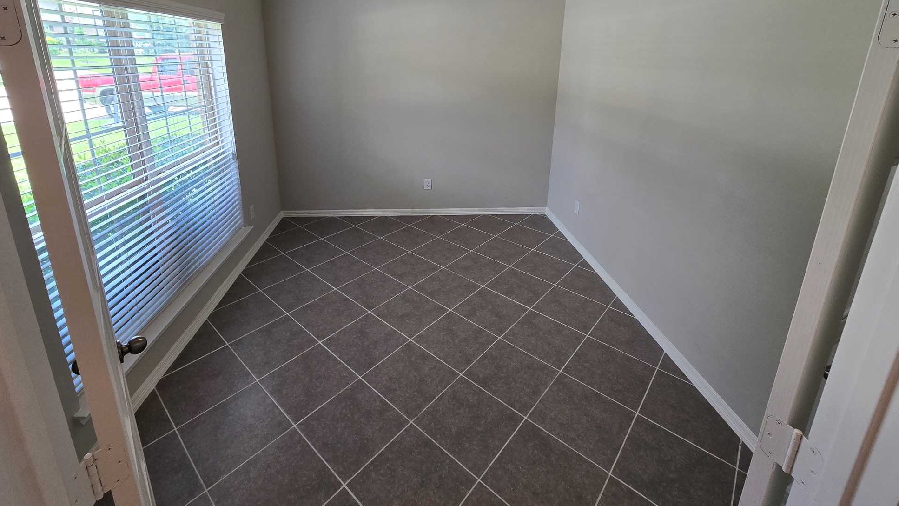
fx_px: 358
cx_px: 426
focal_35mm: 15
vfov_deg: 68.1
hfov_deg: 102.9
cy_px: 159
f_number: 2.2
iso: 64
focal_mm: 2.2
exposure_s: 1/60
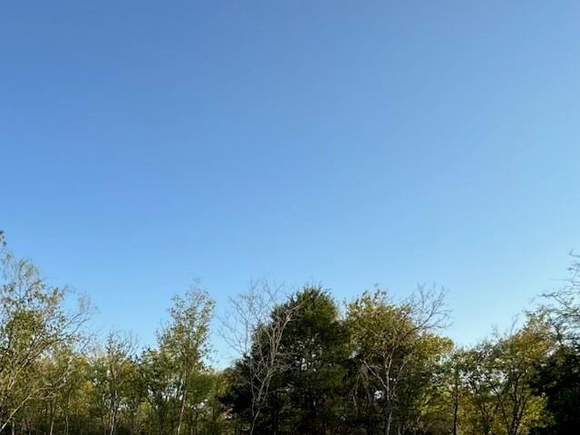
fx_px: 469
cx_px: 160
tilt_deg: +2.0
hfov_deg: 60.7
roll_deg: +0.0
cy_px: 430
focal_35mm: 28
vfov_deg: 43.1
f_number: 2.2
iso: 40
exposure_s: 1/636
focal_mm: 2.22
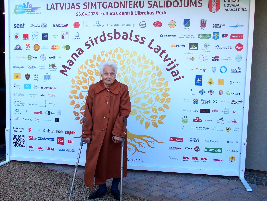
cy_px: 100
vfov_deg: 40.7
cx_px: 134
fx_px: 270
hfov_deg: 52.6
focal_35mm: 35
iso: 100
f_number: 3.5
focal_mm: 7.4
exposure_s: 1/320
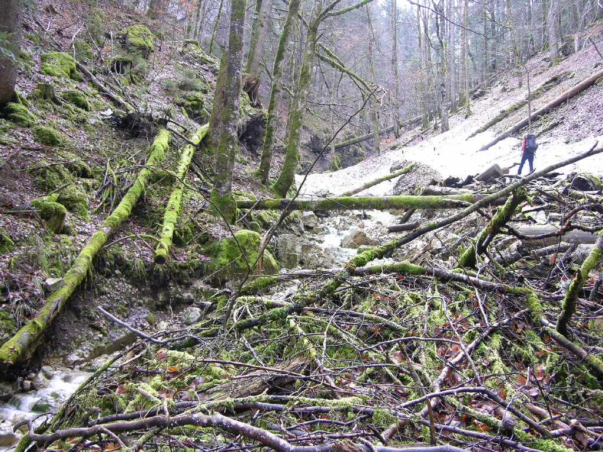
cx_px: 302
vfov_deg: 40.7
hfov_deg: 52.6
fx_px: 610
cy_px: 226
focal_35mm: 35
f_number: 2.8
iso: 50
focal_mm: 8.9
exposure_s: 1/33.3
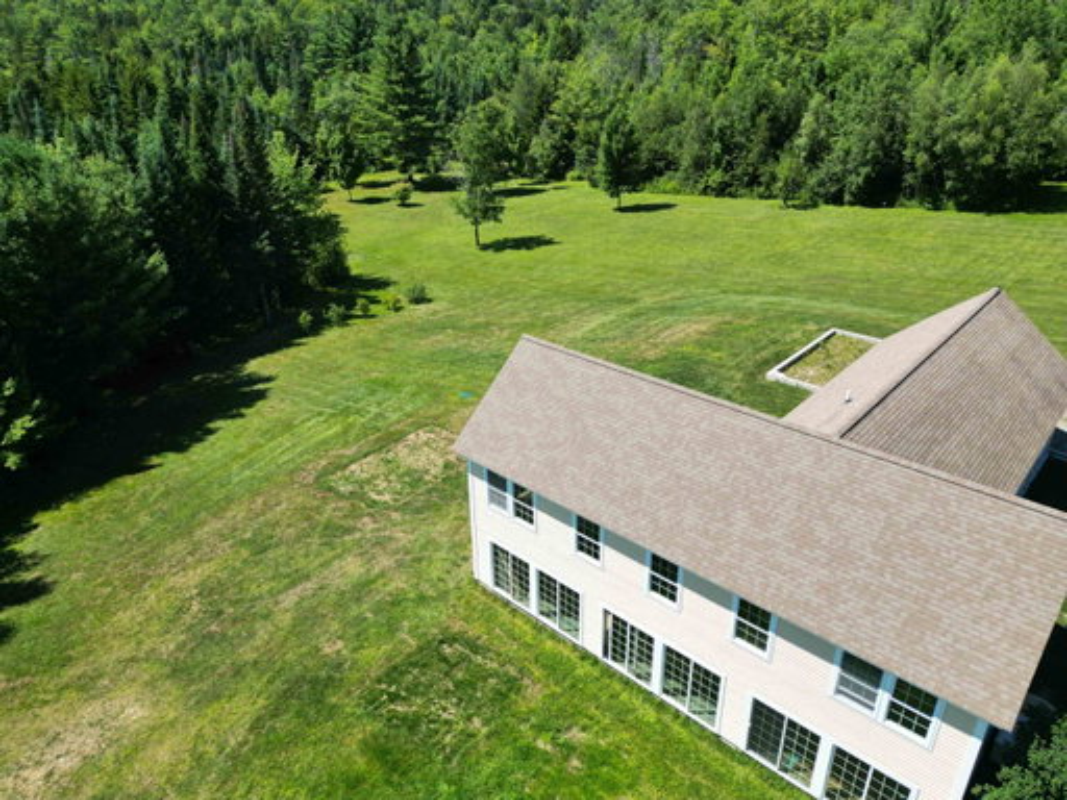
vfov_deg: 56.8
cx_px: 534
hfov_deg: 71.6
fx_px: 740
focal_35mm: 24
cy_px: 400
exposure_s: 1/2500
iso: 120
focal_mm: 6.72
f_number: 1.7
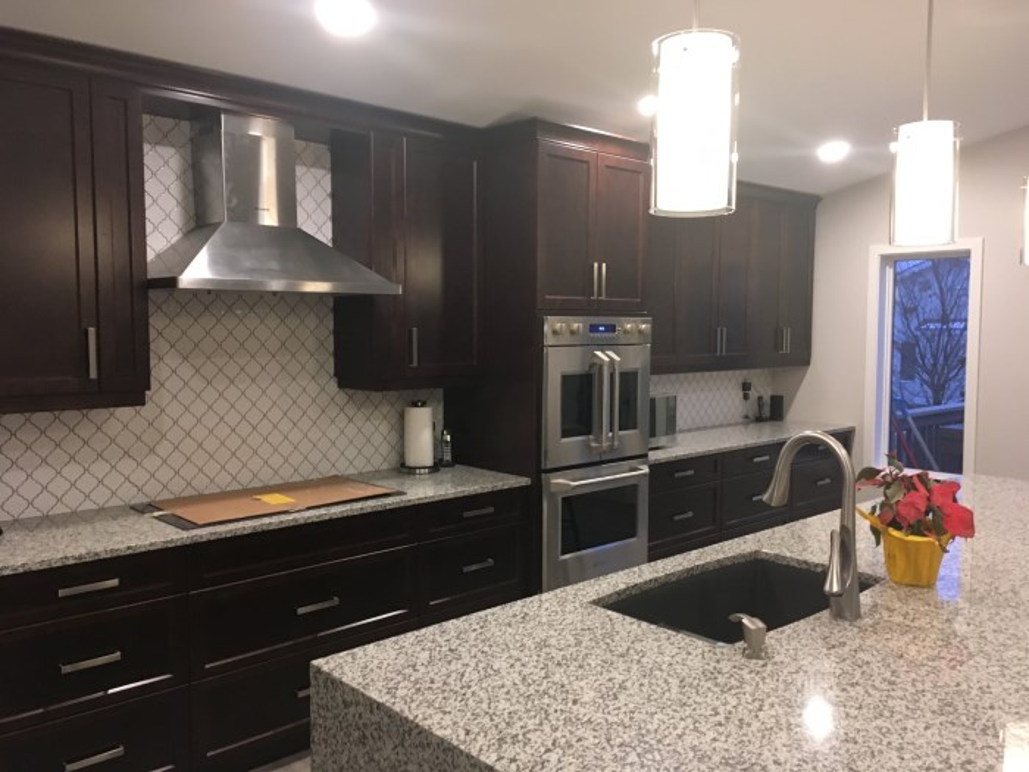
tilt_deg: -4.9
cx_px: 514
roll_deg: +0.1
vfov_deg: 48.2
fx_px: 862
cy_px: 386
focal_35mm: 29
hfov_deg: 61.7
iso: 200
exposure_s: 1/24
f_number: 2.2
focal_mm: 4.15
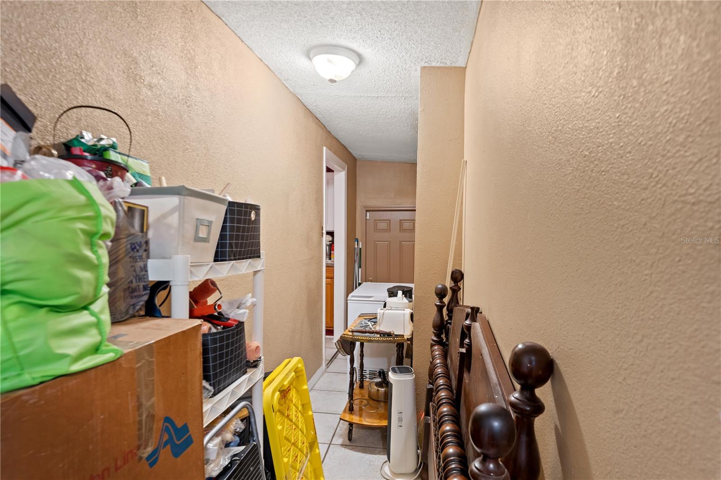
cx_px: 360
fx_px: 390
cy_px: 240
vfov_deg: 63.2
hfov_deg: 85.4
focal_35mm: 20
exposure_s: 1/1.25
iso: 500
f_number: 8
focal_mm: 19.5
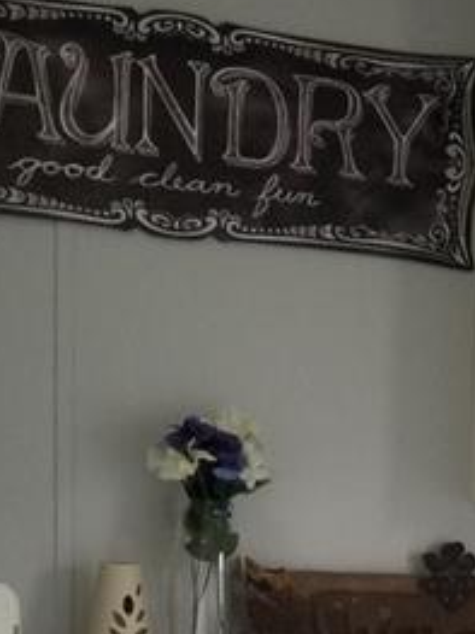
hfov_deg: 19.1
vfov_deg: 23.4
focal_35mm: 76
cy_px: 771
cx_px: 410
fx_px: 1392
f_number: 1.7
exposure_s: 1/60
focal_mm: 4.25
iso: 160
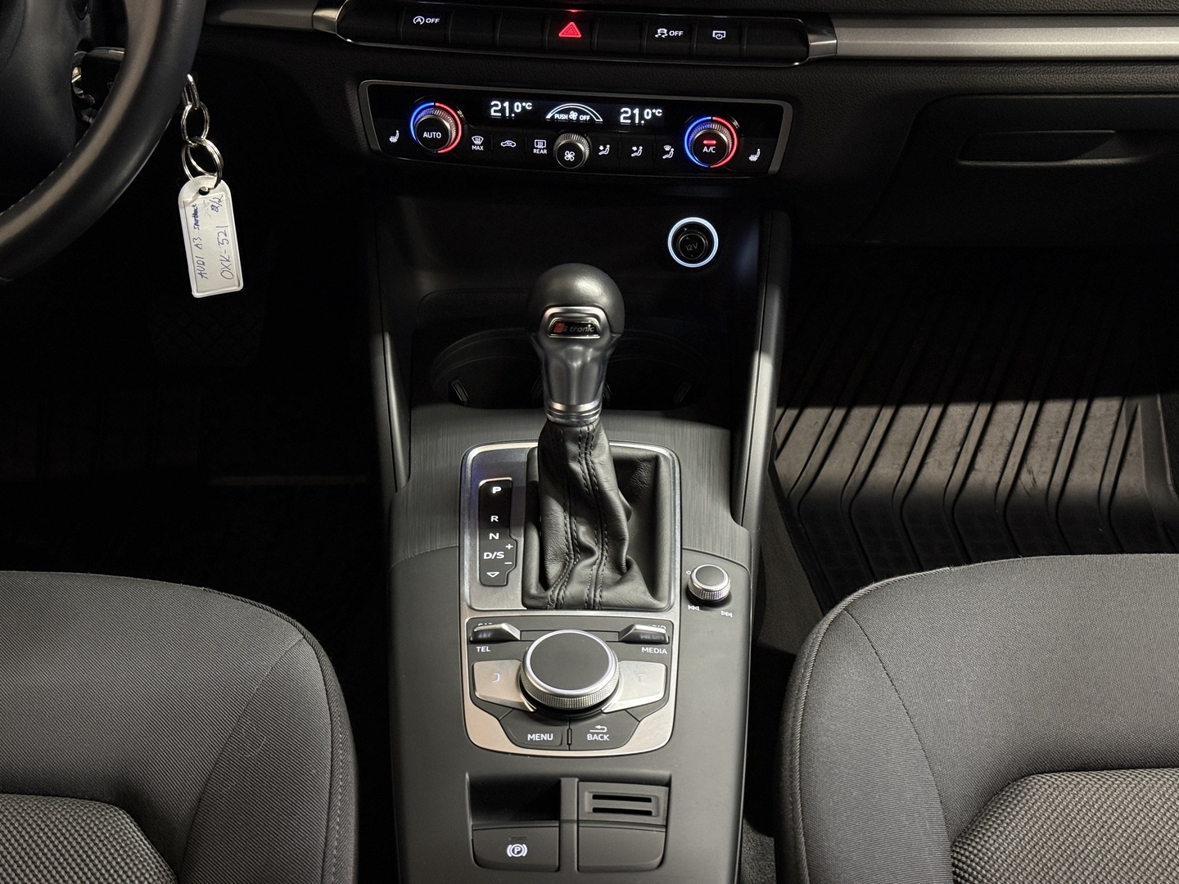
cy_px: 442
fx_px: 1635
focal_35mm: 48
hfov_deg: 39.7
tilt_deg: -33.2
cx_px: 590
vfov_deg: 30.3
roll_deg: -0.6
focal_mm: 6.76
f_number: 1.78
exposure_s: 1/39
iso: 320
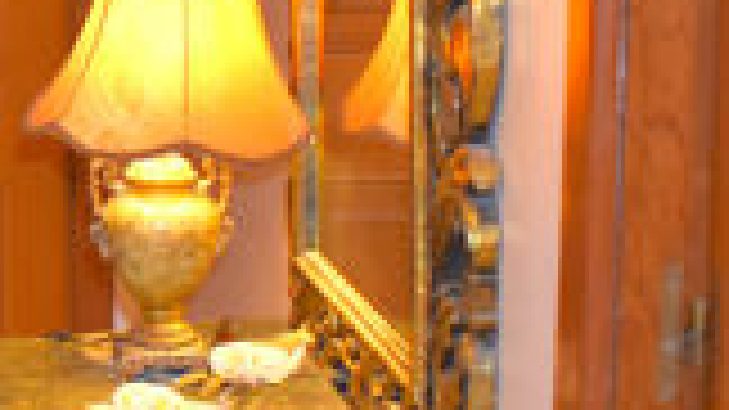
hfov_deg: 15.3
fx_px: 2377
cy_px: 90
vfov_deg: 9.8
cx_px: -538
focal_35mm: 123
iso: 1000
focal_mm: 18
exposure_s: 1/125
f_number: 3.5
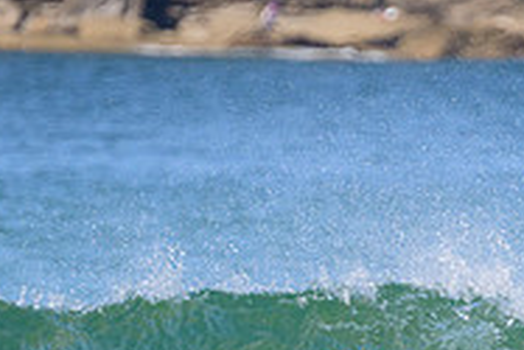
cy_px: 528
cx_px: 591
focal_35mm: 1892
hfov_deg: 1.1
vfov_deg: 0.7
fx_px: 27560
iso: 1250
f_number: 11
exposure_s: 1/2000
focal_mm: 610
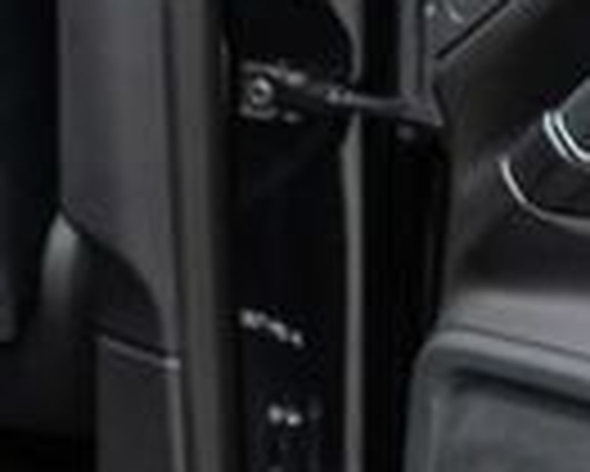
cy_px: 258
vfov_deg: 12.1
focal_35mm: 128
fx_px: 2237
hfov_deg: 13.3
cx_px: 1117
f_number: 3.2
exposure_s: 1/50
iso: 1250
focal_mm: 28
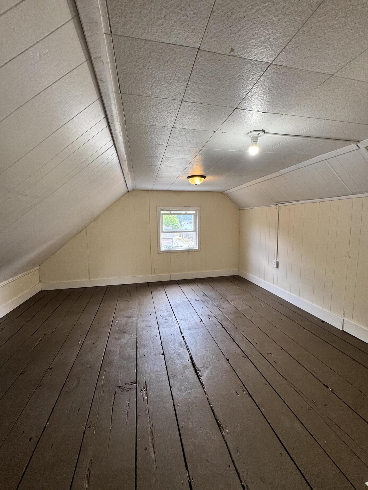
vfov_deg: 102.1
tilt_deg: -7.0
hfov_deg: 85.7
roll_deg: +0.3
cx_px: 184
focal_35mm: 14
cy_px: 245
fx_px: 198
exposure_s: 1/120
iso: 125
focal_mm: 2.22
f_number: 2.2
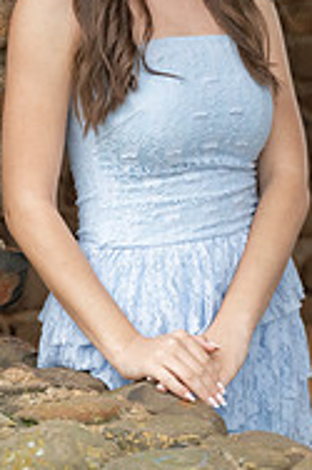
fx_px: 2344
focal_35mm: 180
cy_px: -72
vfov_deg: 11.2
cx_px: 120
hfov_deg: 7.6
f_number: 3.5
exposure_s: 1/250
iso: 1600
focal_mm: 75
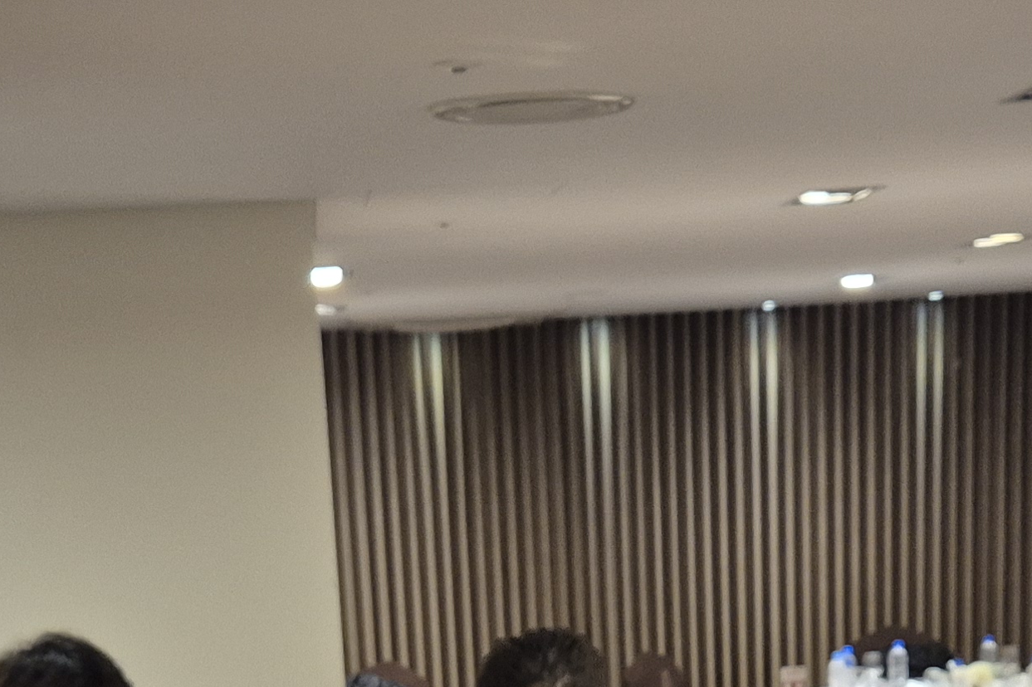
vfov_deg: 16.3
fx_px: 2207
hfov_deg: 26.3
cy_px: 1004
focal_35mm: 77
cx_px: 536
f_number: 1.8
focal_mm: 5.4
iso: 400
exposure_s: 1/120
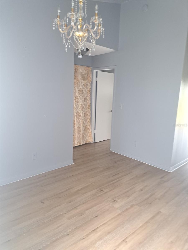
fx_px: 174
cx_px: 94
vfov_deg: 71.6
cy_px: 125
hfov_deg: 56.8
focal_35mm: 24
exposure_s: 1/60
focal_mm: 5.23
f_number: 1.8
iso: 225
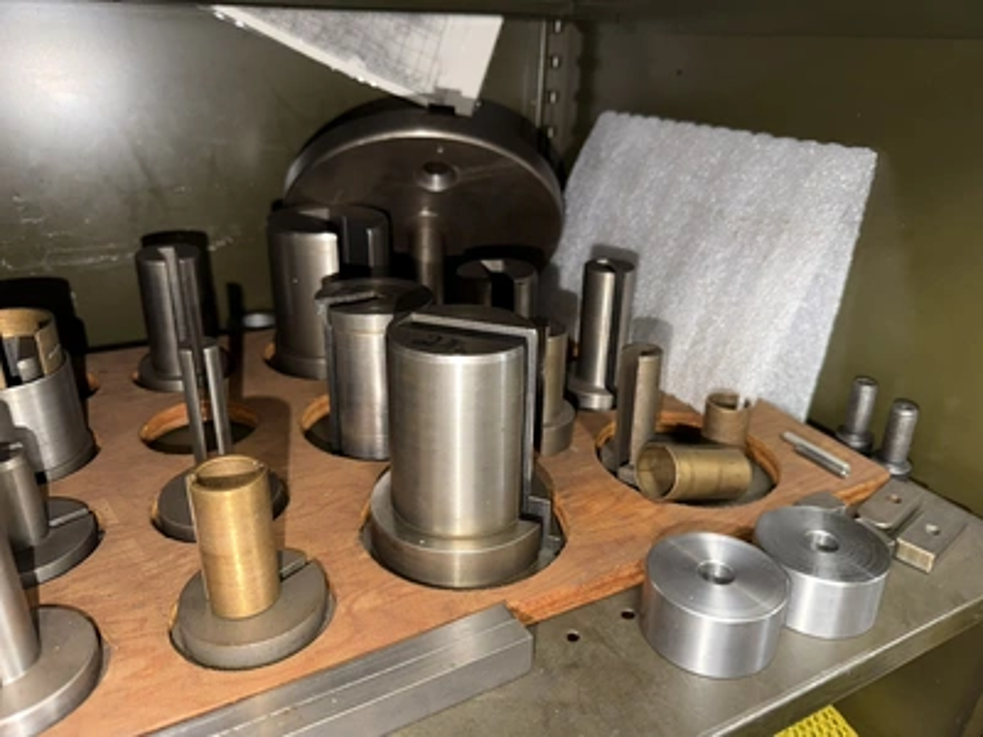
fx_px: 682
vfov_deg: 56.8
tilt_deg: -24.5
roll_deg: -2.6
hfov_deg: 71.6
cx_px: 492
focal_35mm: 24
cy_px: 368
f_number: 1.78
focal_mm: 6.76
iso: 125
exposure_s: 1/7
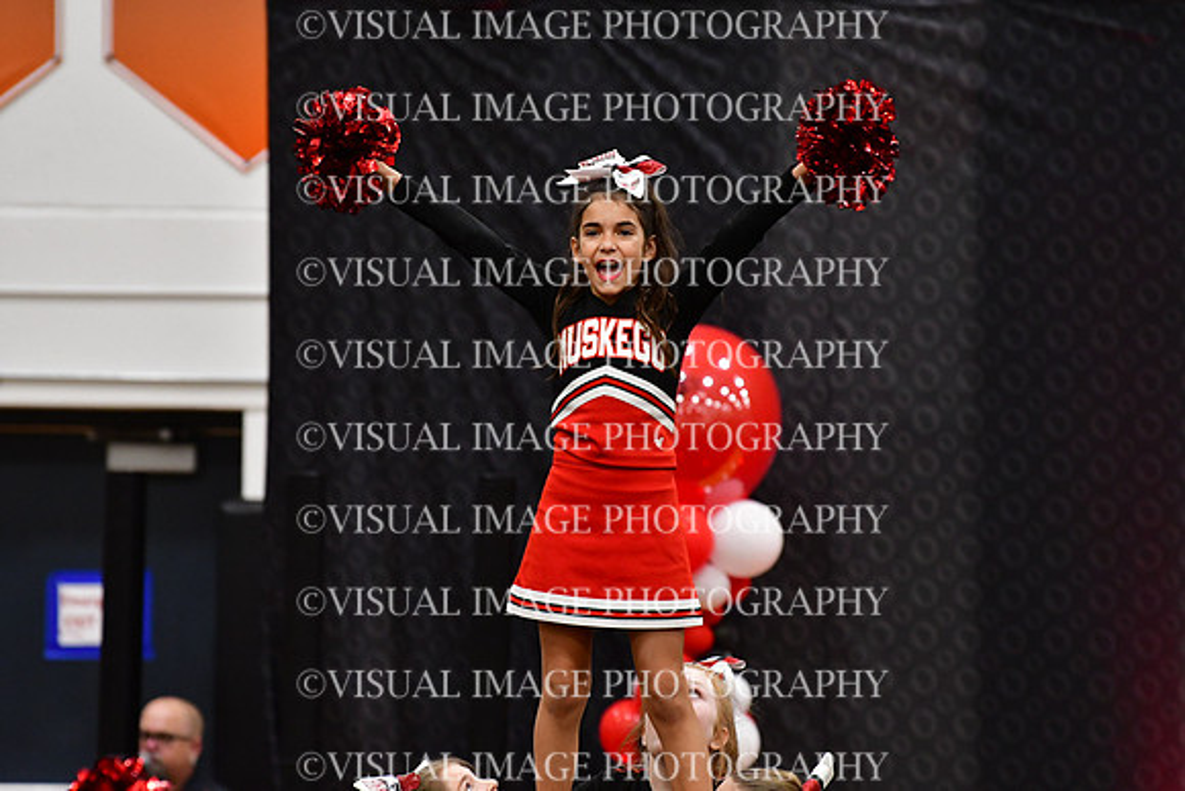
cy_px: 396
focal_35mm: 300
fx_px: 9877
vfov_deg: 4.6
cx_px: 592
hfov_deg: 6.9
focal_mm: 200
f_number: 3.5
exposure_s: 1/500
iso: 4000
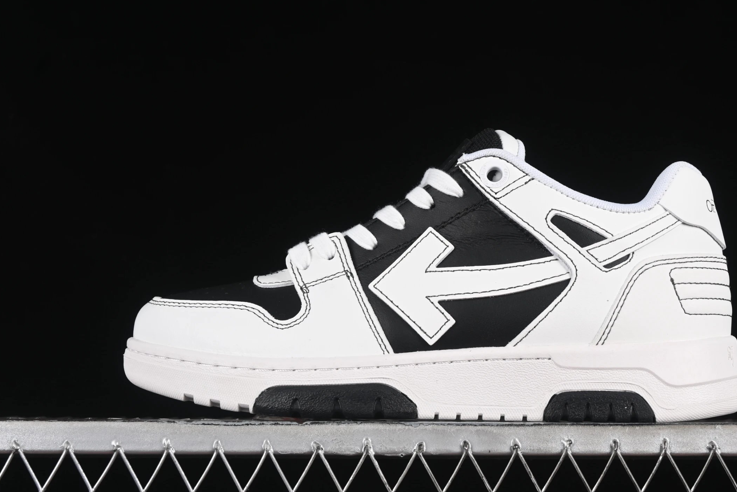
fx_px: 1863
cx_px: 437
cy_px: 236
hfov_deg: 22.3
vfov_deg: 15.0
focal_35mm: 91
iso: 160
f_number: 8
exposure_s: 1/80
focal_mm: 50
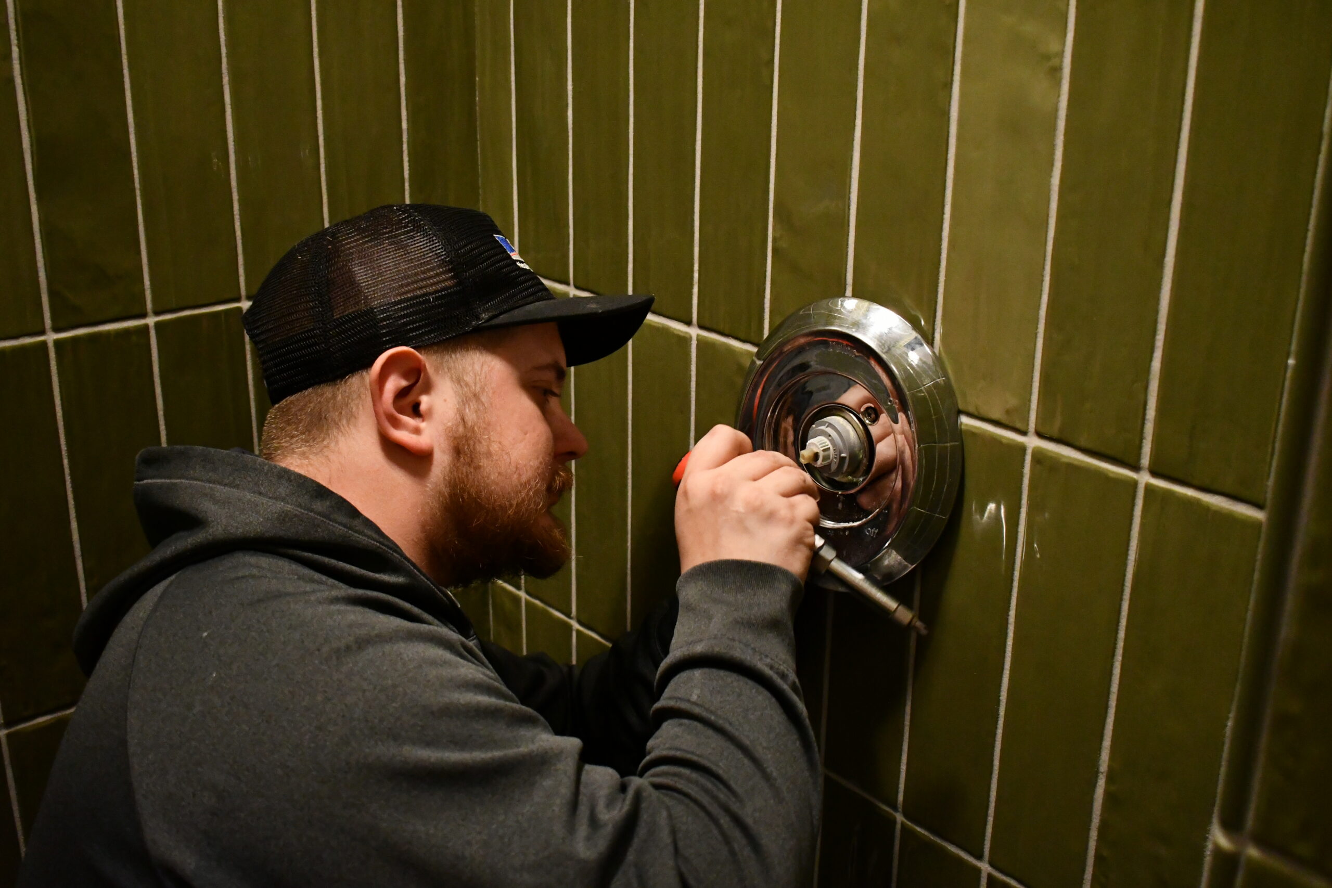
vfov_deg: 34.2
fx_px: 1443
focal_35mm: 39
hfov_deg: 49.6
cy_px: 444
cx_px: 666
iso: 5600
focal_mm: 26
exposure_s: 1/60
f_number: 4
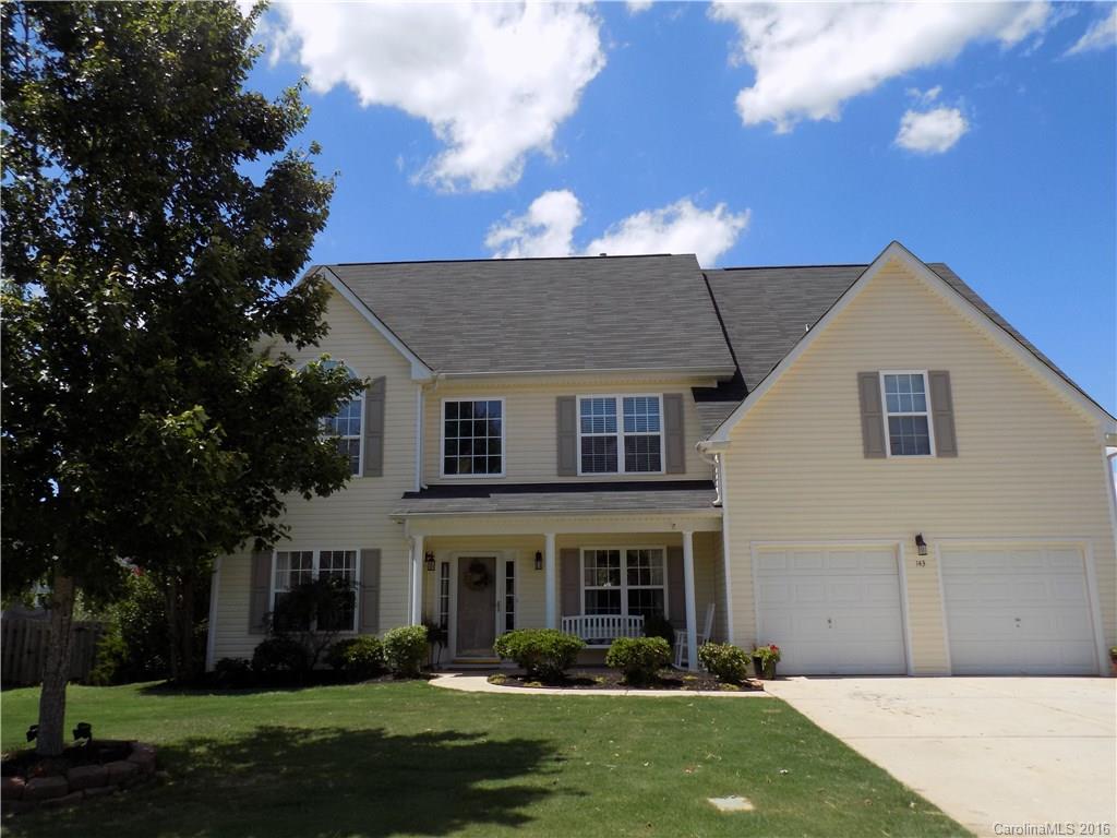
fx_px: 871
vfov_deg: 51.4
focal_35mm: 27
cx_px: 558
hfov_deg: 65.3
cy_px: 419
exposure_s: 1/1000
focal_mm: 4.8
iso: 80
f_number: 3.2
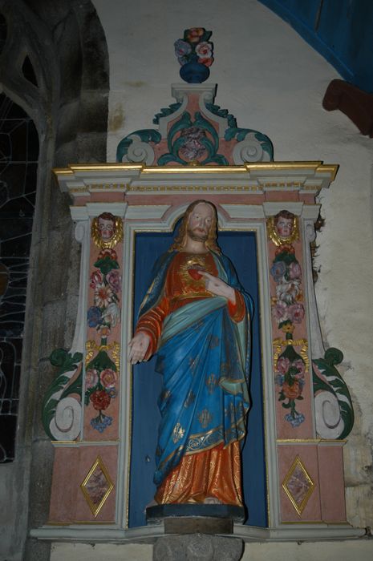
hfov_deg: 25.7
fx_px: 818
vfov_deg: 37.9
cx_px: 186
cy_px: 280
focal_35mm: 52
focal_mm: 35
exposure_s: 1/180
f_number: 4.5
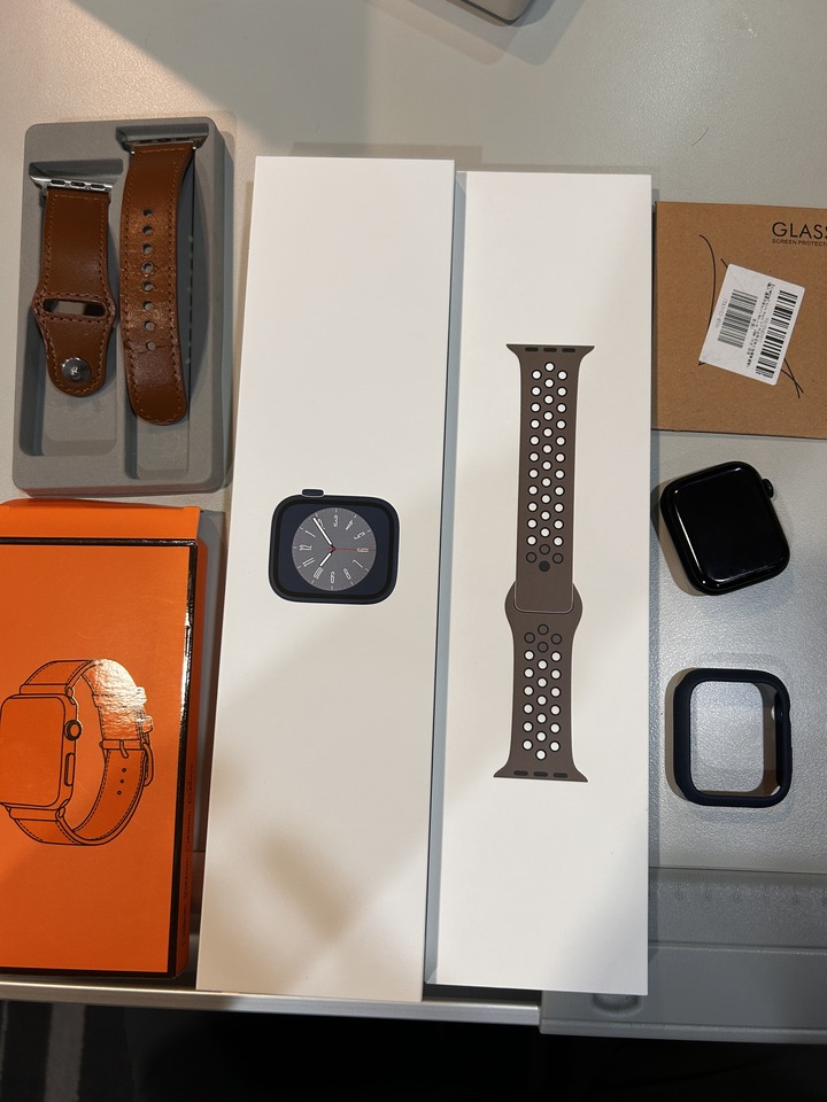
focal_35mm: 26
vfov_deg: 67.3
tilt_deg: -83.2
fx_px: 828
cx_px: 414
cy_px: 551
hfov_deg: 53.1
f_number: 1.5
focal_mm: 5.7
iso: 100
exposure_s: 1/60
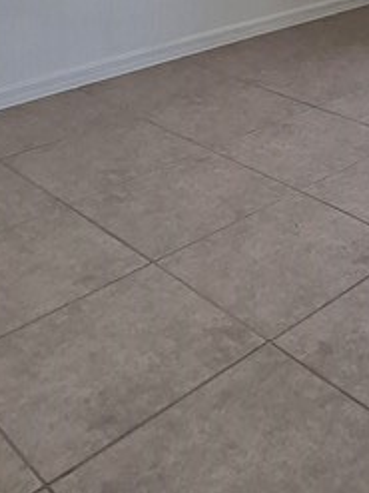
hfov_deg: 24.9
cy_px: -194
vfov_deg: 27.6
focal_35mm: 54
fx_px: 768
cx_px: 421
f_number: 2.2
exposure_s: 1/60
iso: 125
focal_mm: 1.74
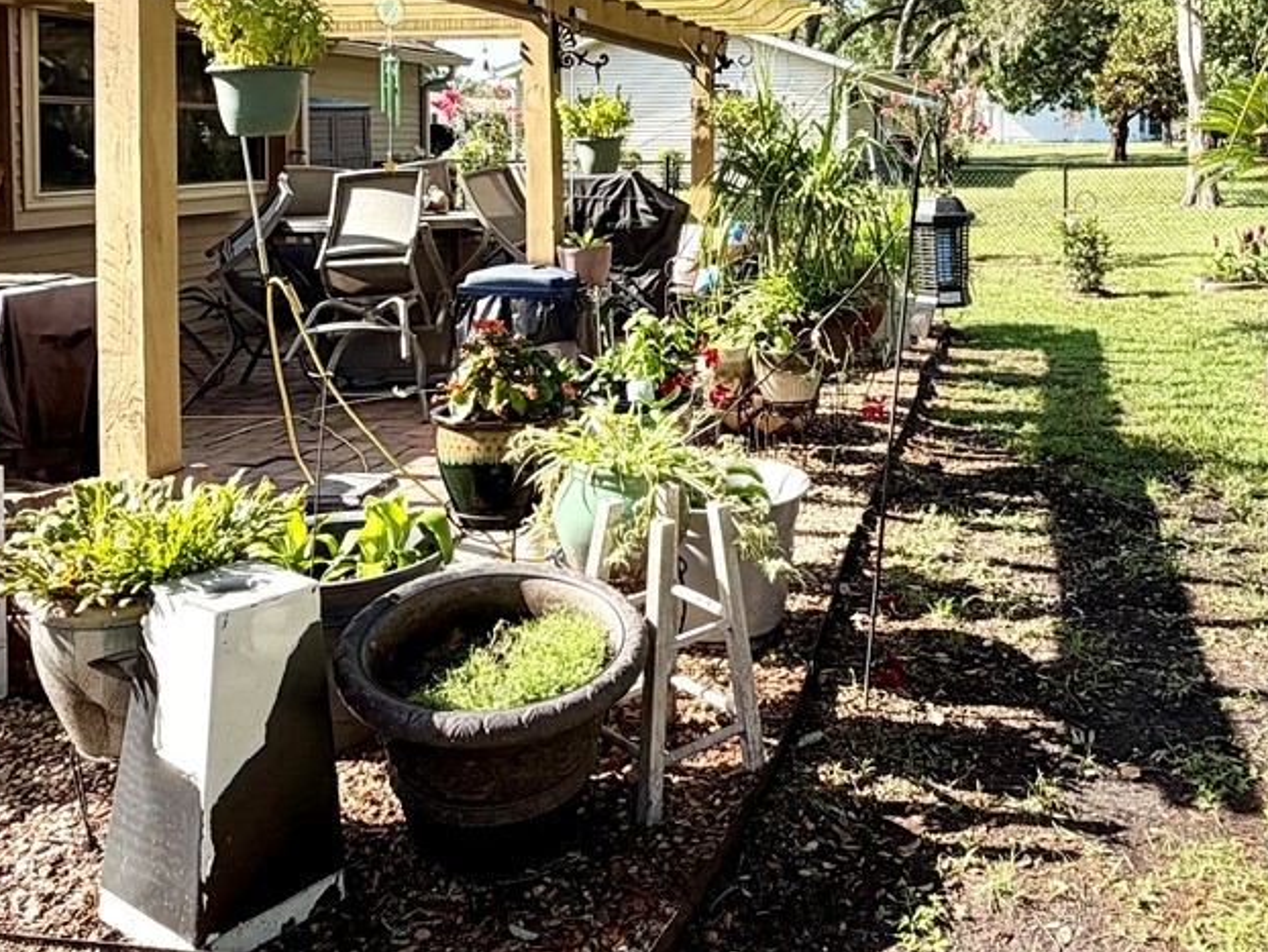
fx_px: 1319
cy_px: 155
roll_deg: +0.2
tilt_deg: -0.7
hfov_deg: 50.8
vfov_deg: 37.8
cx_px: 789
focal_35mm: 36
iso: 40
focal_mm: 2.22
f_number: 2.2
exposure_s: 1/540
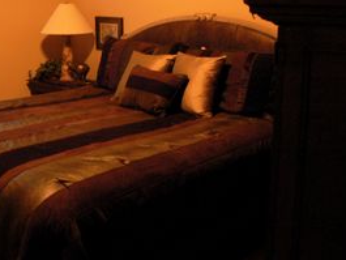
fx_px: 500
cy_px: 95
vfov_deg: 29.0
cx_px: 144
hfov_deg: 38.1
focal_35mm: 50
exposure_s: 1/4
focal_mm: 6
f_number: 2.8
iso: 200
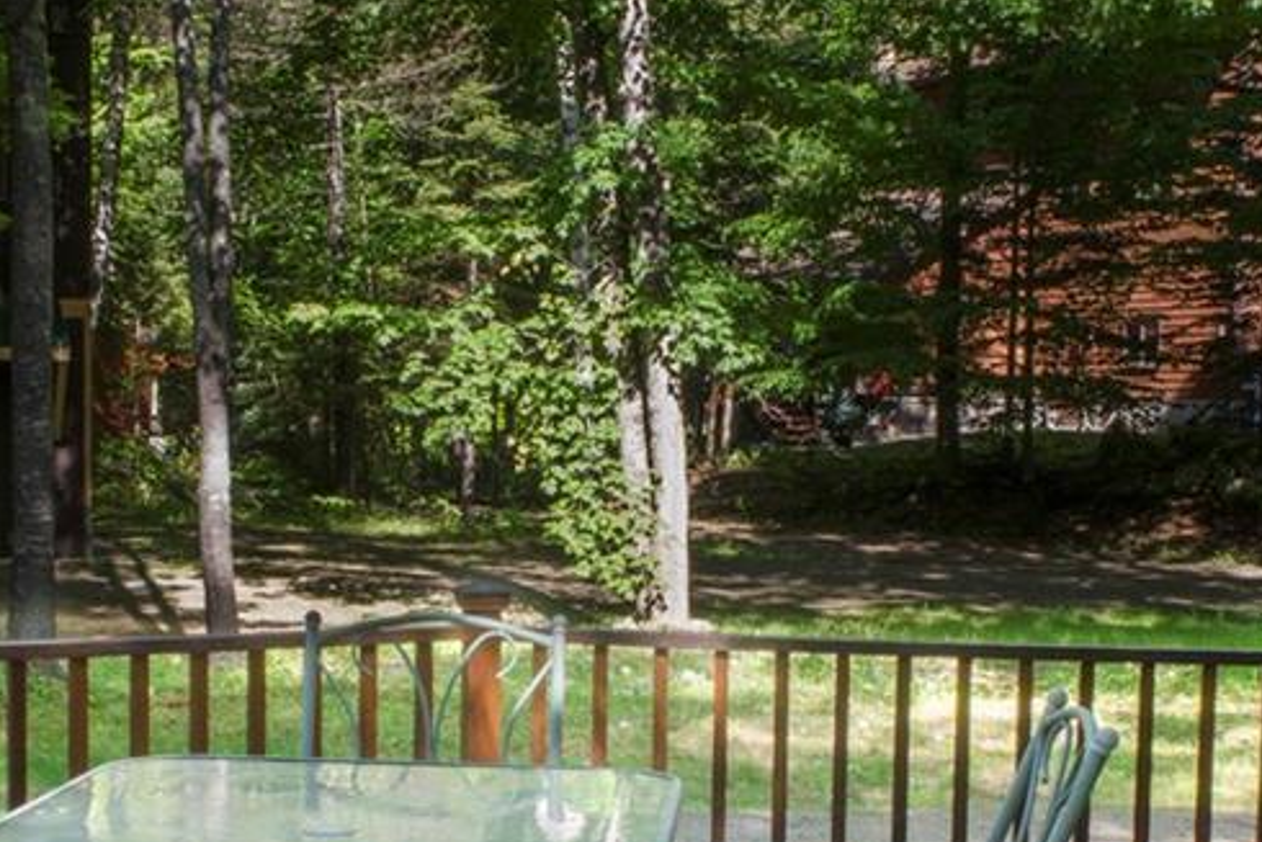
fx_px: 2630
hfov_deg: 26.9
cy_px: 722
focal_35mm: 75
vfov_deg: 18.0
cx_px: 492
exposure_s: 1/8
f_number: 22
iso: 200
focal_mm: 24
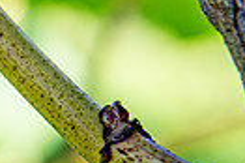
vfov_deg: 5.2
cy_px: 115
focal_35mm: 266
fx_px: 1808
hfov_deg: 7.4
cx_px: -254
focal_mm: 60
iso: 160
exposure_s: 1/500
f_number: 6.3
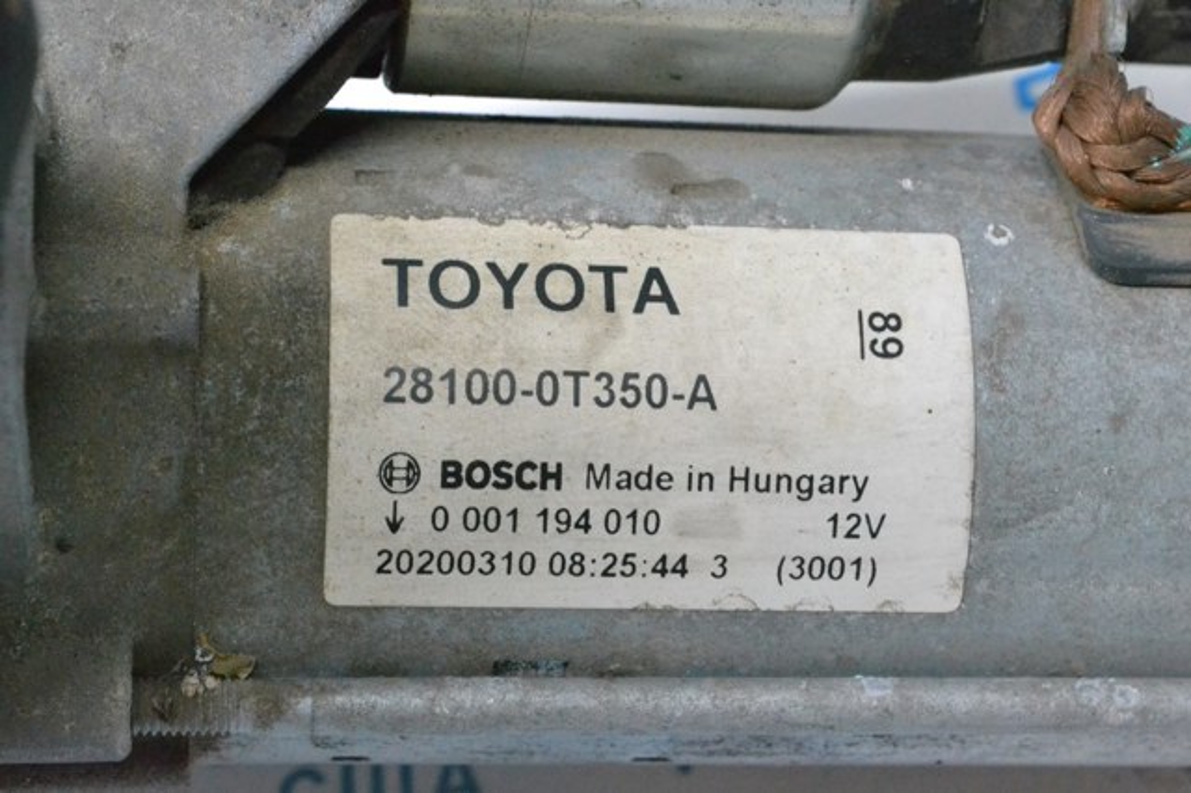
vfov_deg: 17.5
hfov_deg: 26.0
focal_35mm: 78
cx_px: 596
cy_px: 396
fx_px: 2579
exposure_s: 1/100
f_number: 13
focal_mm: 52
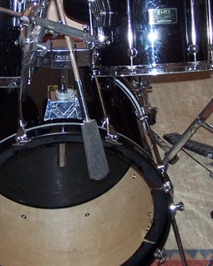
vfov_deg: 20.5
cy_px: 73
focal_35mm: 93
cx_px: 63
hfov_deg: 16.5
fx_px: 733
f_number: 2.8
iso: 140
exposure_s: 1/60
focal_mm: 6.3
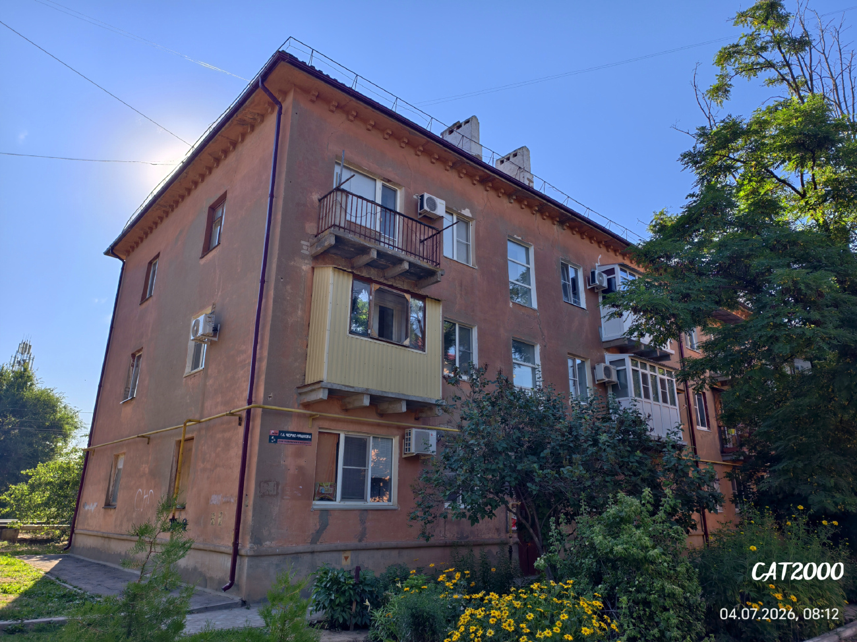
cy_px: 321
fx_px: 569
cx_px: 428
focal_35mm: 23
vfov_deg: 58.9
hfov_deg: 73.9
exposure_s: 1/1355
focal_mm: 6.54
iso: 71
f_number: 1.57
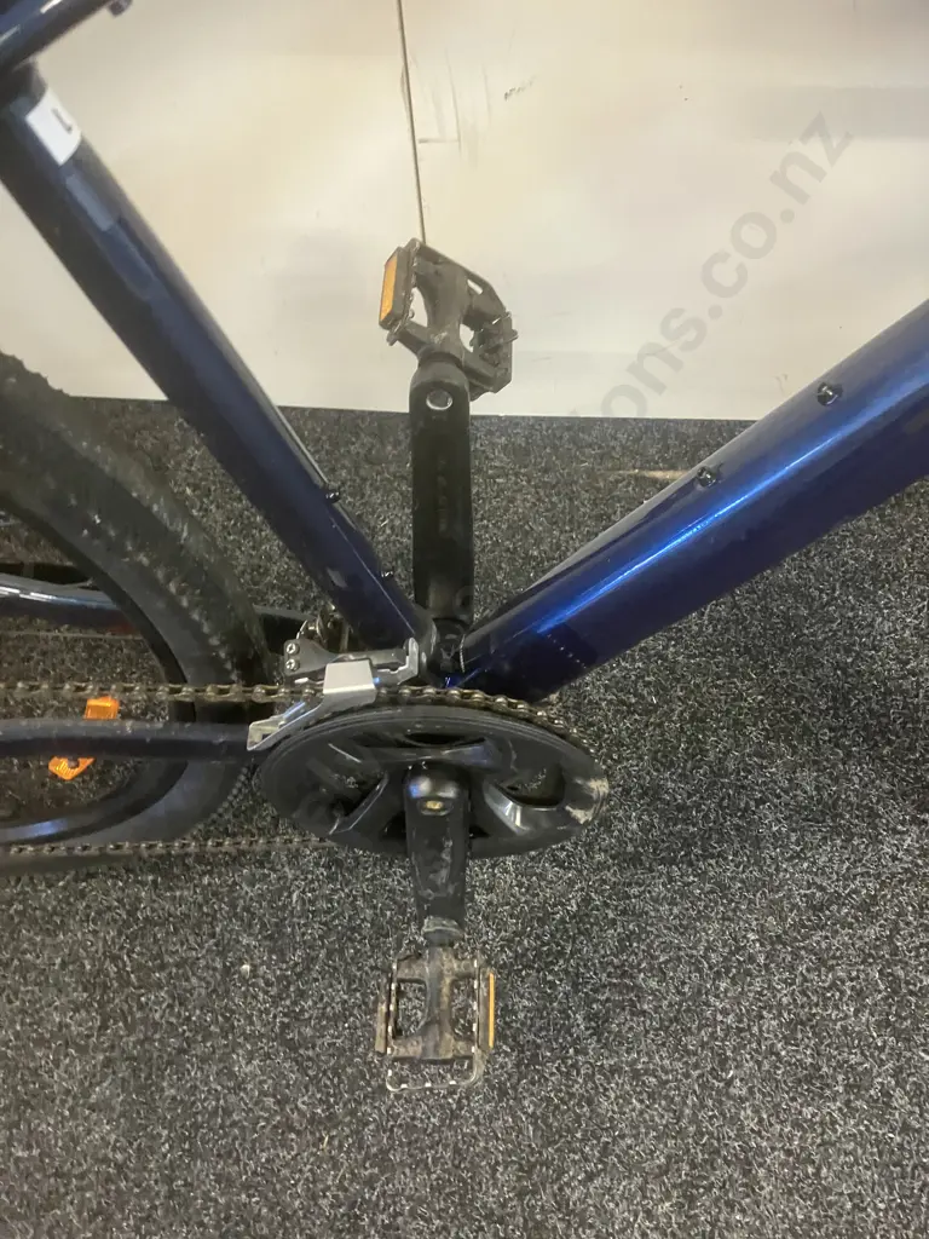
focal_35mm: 28
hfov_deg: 49.7
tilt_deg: -61.3
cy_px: 620
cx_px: 464
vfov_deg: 63.4
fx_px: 1002
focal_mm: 3.99
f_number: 1.8
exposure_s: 1/25
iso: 320
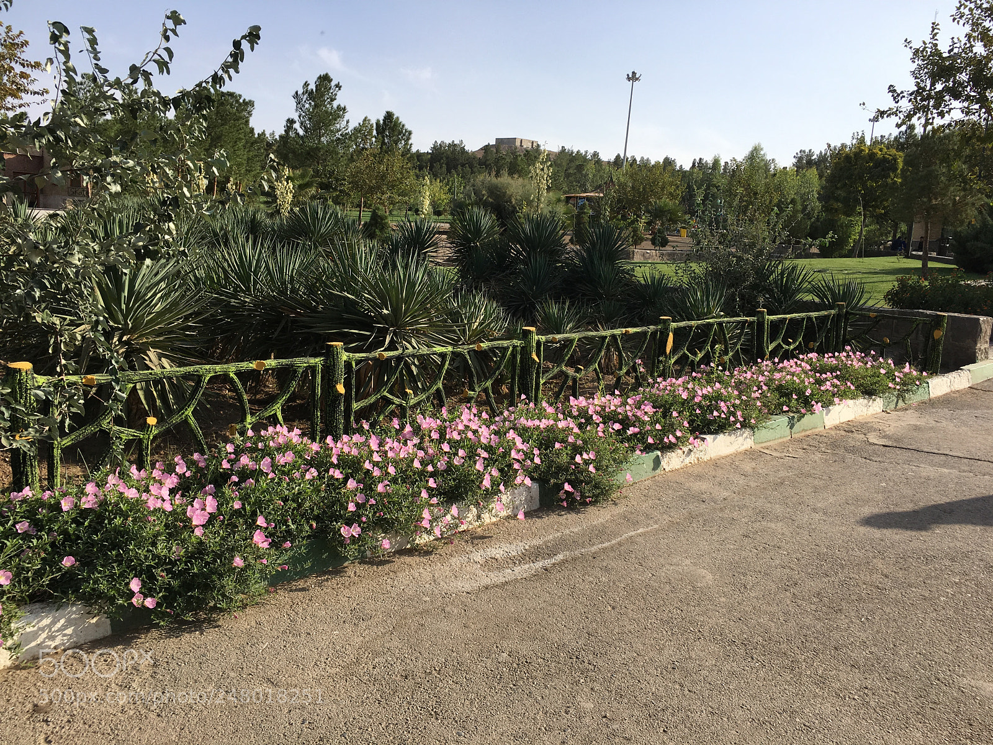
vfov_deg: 48.2
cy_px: 372
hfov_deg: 61.7
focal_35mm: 29
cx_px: 496
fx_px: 832
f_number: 2.2
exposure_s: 1/1326
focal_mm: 4.15
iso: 25
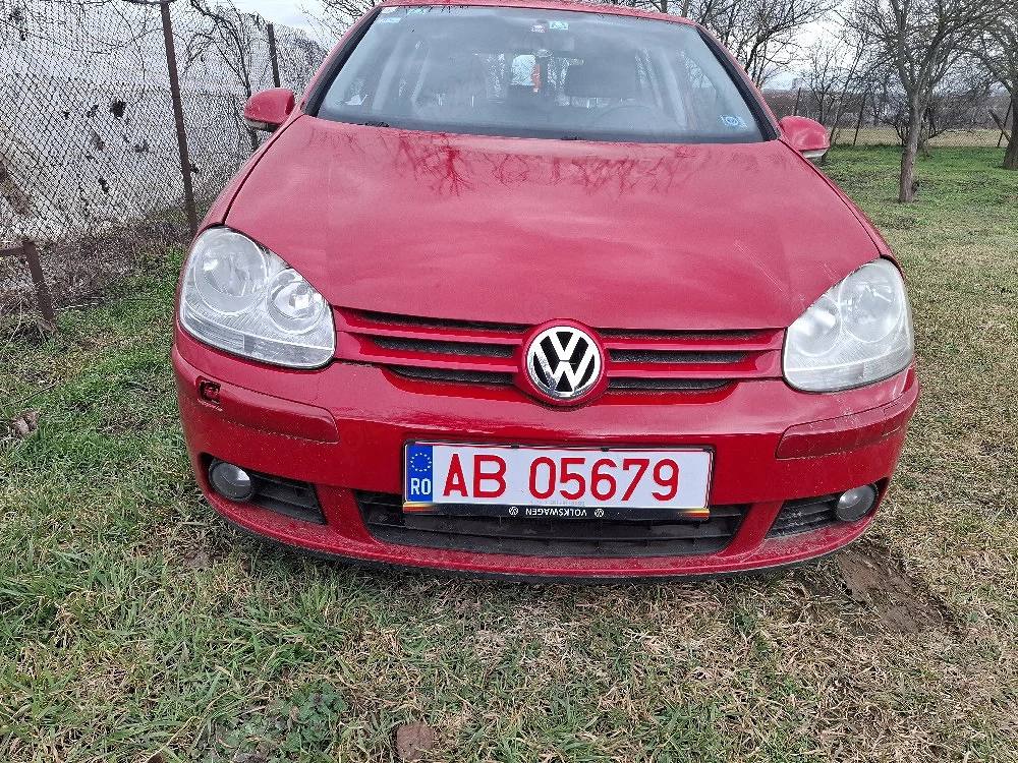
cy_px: 382
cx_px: 509
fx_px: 676
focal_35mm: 23
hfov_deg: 73.9
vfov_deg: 58.9
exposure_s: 1/263
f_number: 1.8
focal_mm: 5.54
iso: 50
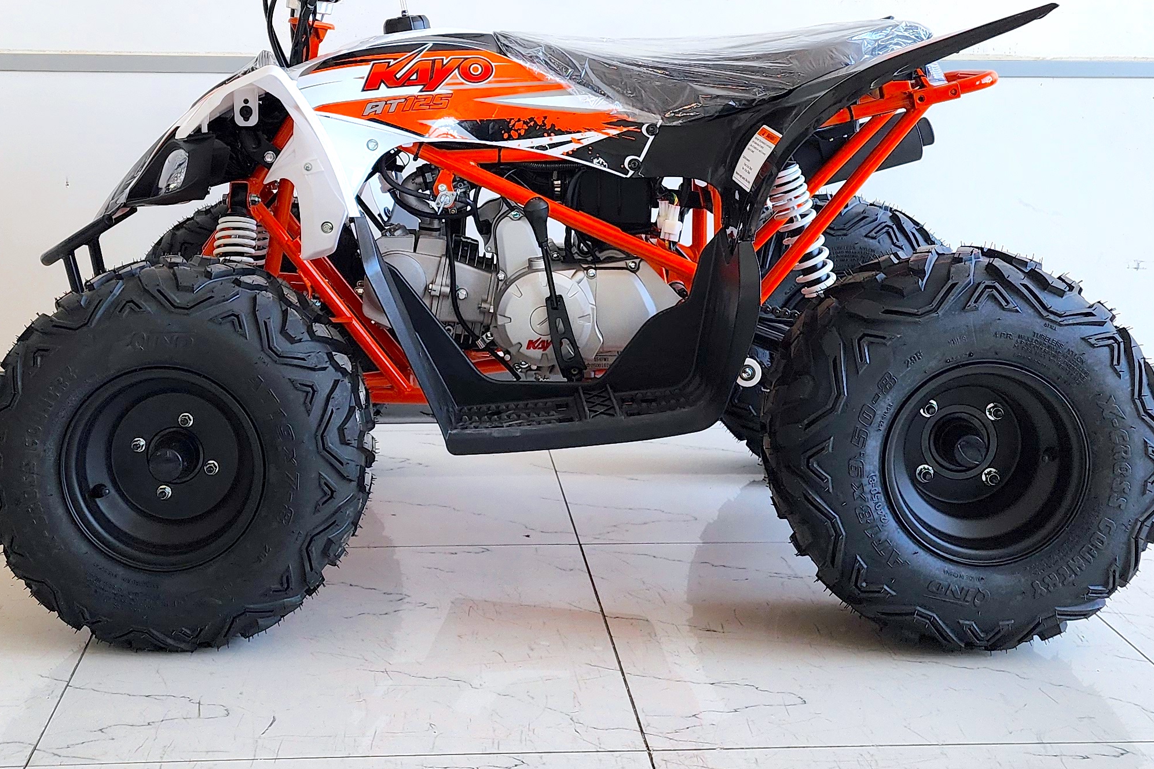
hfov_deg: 41.0
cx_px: 494
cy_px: 141
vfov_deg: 27.5
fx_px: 1539
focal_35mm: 48
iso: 80
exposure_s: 1/180
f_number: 1.8
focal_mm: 6.4
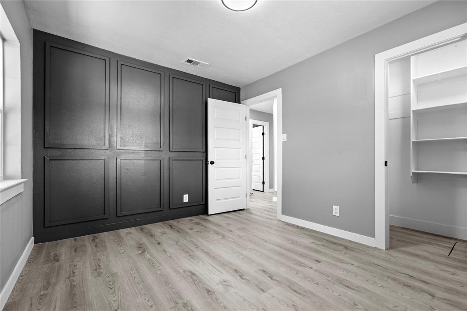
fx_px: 195
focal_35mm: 15
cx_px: 234
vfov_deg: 77.3
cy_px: 156
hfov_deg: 100.4
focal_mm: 10
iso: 160
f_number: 3.2
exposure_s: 1/20
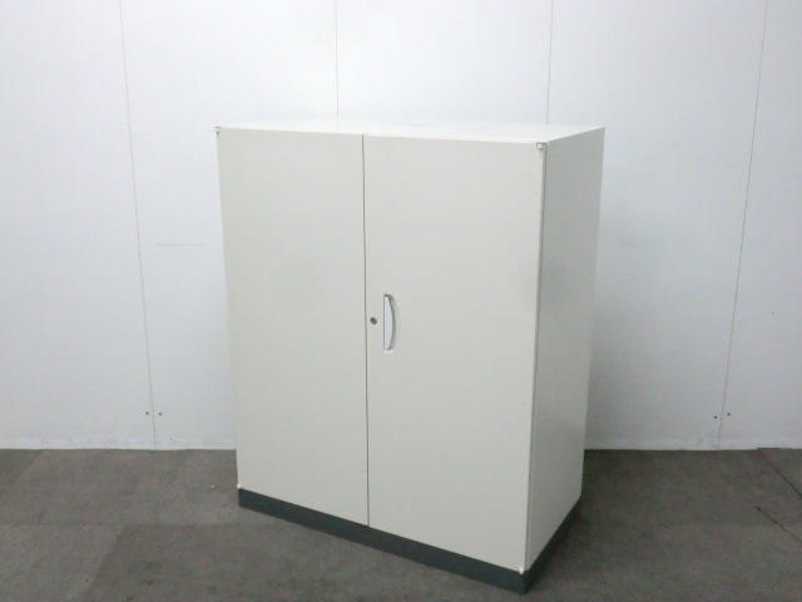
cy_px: 301
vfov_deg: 37.7
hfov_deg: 49.0
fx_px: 880
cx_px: 401
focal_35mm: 38
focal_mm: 6.9
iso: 640
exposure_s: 1/60
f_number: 3.9
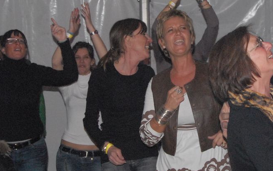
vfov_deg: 14.7
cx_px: 189
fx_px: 662
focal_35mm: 89
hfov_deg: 23.1
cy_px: 61
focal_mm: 24
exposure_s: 1/60
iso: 1600
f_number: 5.6
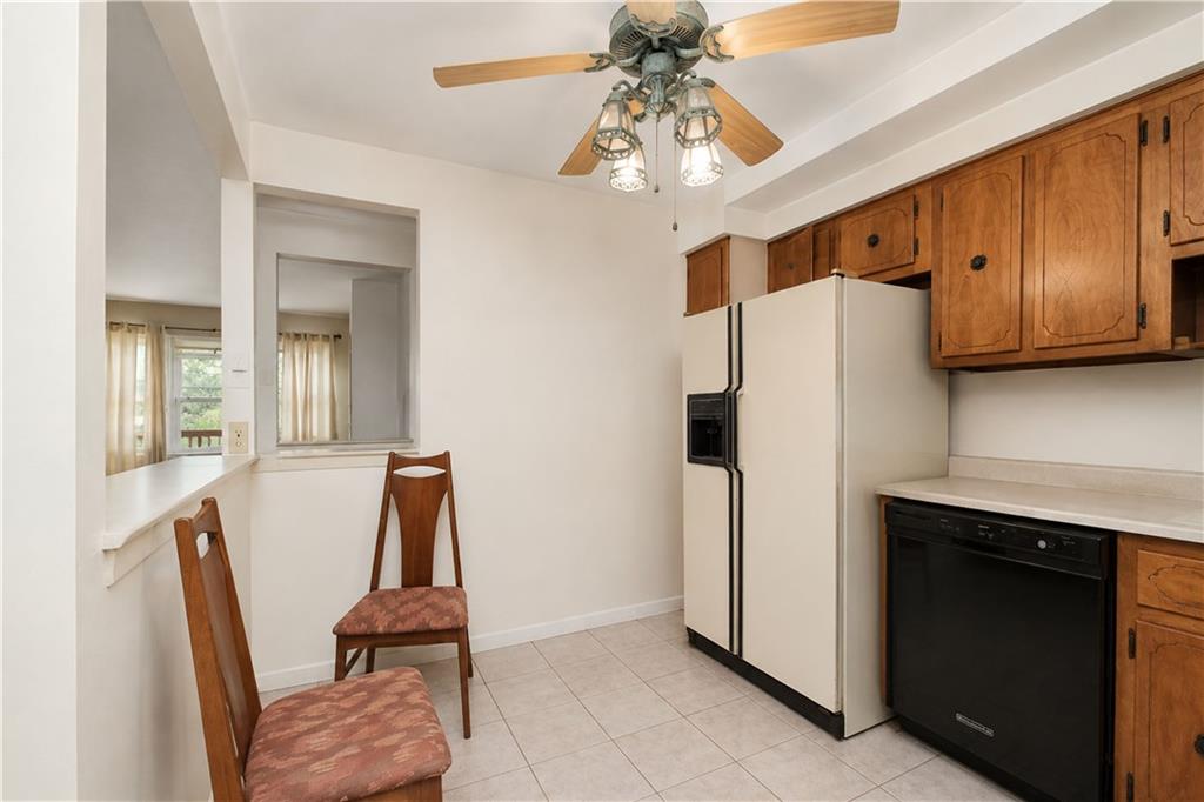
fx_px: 501
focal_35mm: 15
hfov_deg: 100.4
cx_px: 602
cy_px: 401
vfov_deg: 77.3
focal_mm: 10
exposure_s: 1/60
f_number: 8
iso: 2000
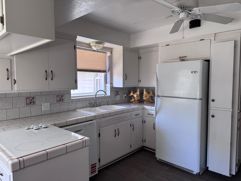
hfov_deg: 71.6
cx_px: 120
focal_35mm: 24
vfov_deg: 56.8
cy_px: 90
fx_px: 167
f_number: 1.78
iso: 100
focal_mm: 6.76
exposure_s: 1/162
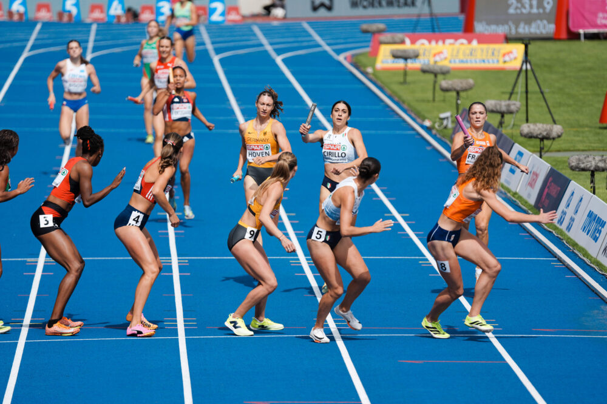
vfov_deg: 3.4
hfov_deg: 5.2
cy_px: 202
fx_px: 6742
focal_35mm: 400
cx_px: 304
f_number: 4.5
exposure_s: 1/1600
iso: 200
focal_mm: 400
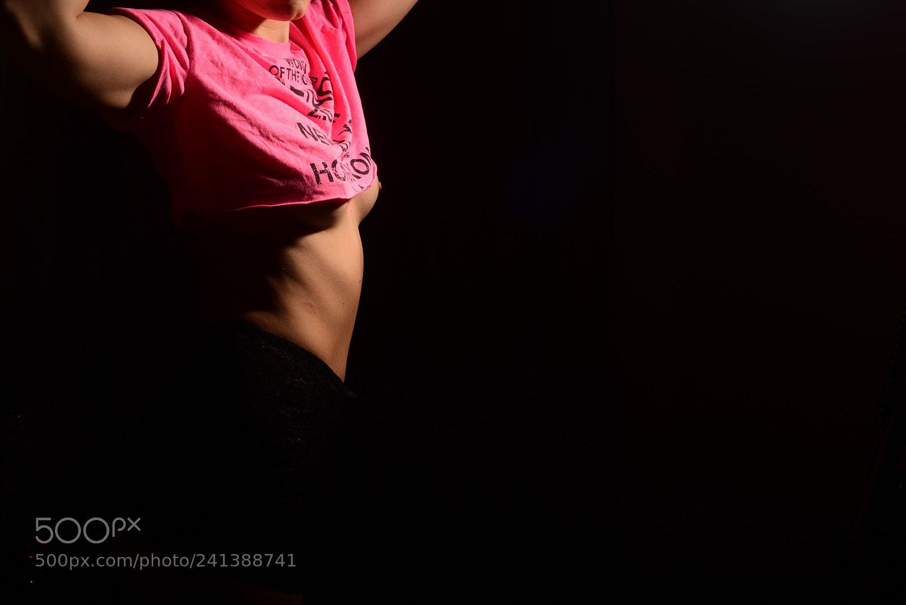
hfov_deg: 39.6
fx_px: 1259
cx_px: 453
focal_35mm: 50
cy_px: 302
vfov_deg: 27.0
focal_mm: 50
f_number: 11
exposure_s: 1/250
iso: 125
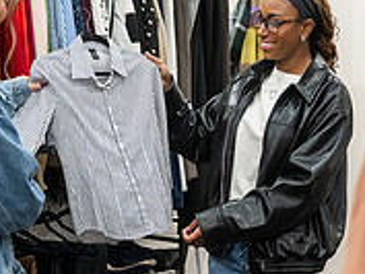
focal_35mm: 101
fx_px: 1066
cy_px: 162
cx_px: 291
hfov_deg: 19.2
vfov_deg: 14.7
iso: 1600
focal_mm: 32
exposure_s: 1/200
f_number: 3.2
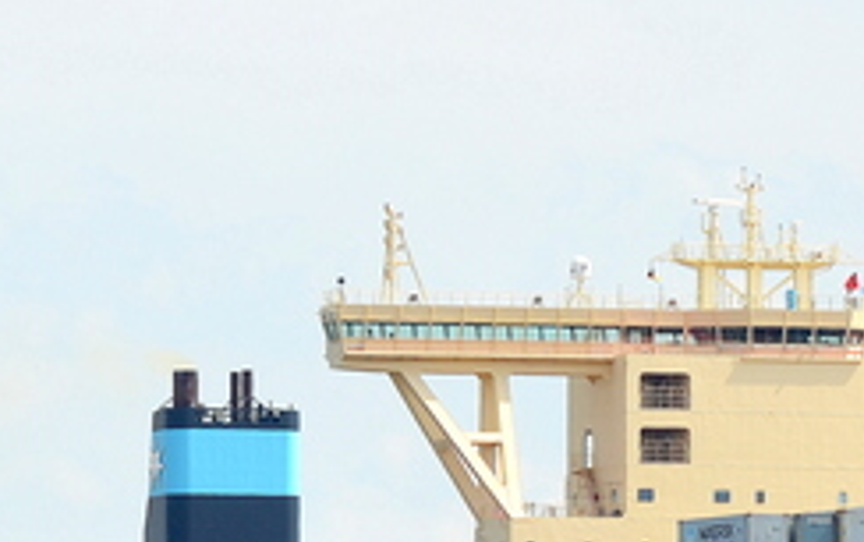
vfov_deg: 2.0
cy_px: 397
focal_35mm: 675
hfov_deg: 3.1
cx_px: 690
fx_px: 15901
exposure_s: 1/320
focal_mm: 135
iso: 100
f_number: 9
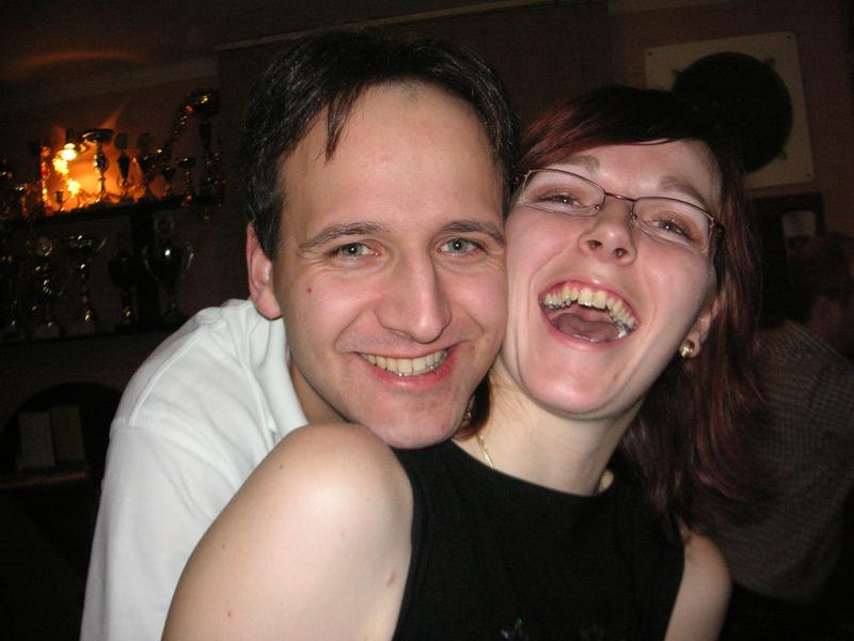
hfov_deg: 50.1
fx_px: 913
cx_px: 427
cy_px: 320
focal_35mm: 37
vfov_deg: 38.7
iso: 160
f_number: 2.8
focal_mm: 6.1
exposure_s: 1/45
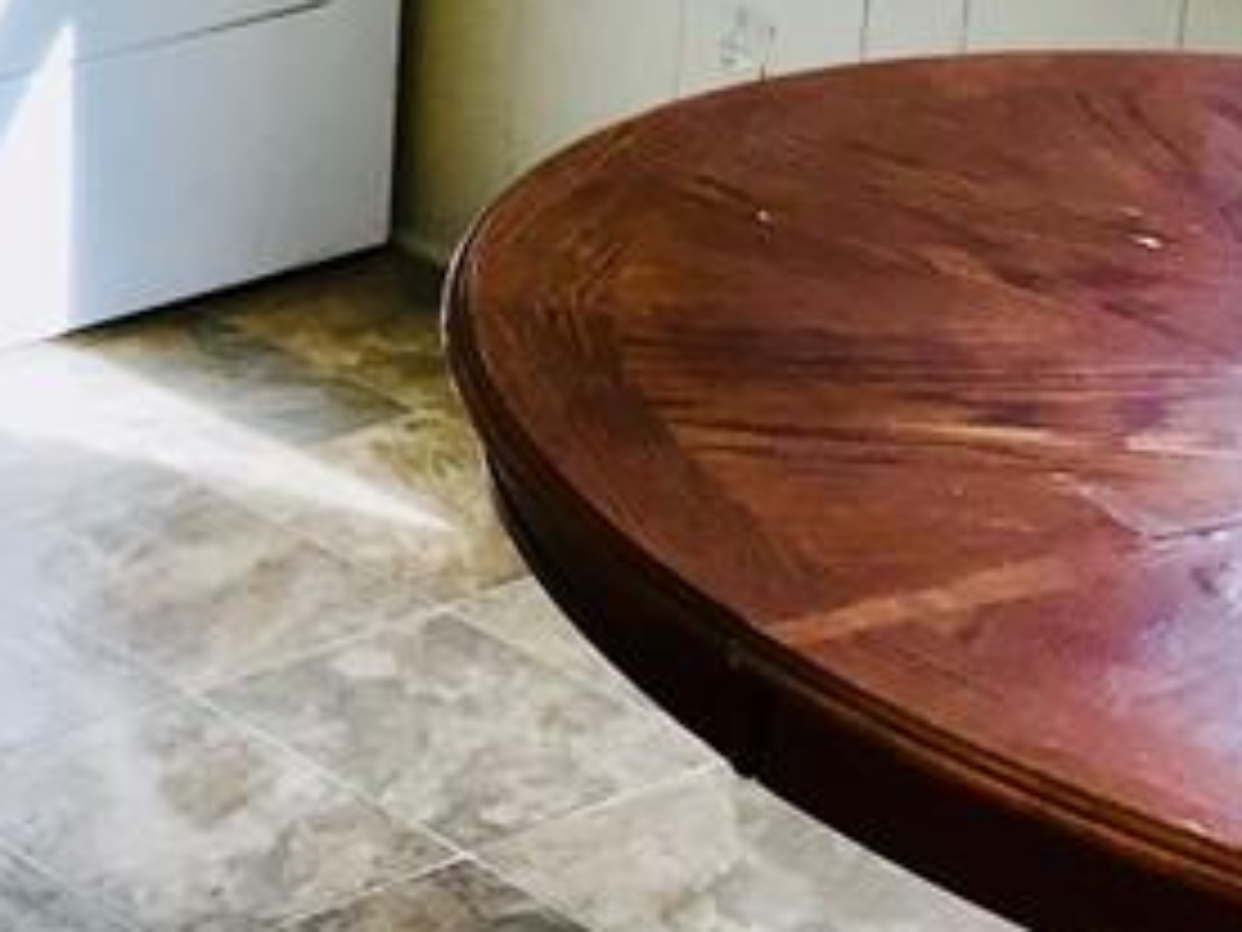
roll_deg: +1.4
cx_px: -1048
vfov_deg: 13.7
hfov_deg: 15.8
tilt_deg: -14.2
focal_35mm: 104
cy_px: -261
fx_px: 3731
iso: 32
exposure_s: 1/60
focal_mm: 3.99
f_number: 1.8
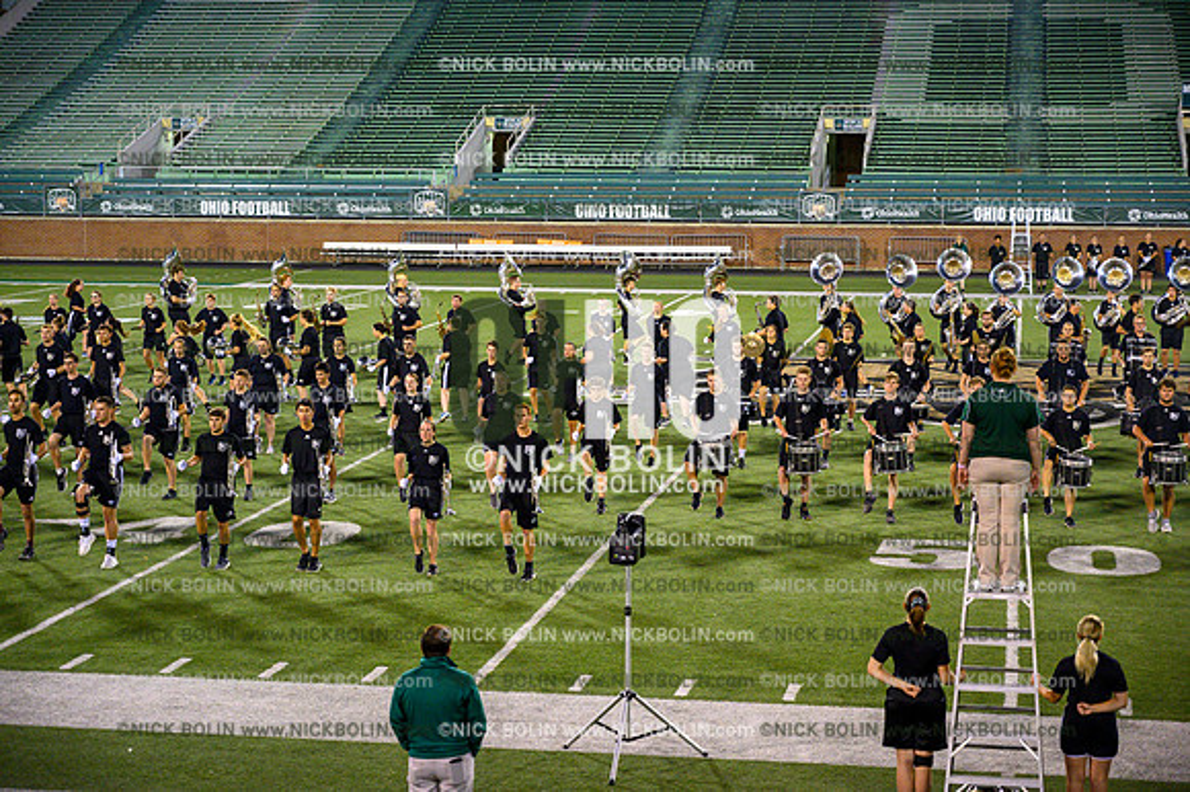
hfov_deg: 28.9
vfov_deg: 19.4
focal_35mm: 70
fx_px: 2312
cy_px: 396
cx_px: 595
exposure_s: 1/1000
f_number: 4
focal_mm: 70
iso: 4000
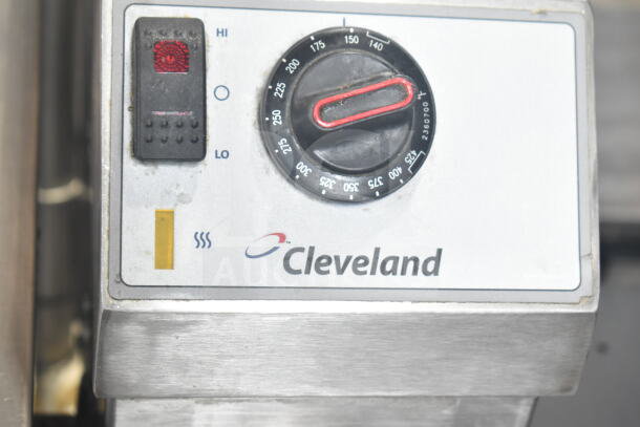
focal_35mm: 82
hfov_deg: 24.6
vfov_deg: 16.6
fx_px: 1467
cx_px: 320
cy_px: 214
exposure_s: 1/125
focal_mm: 55
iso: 1600
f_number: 5.6
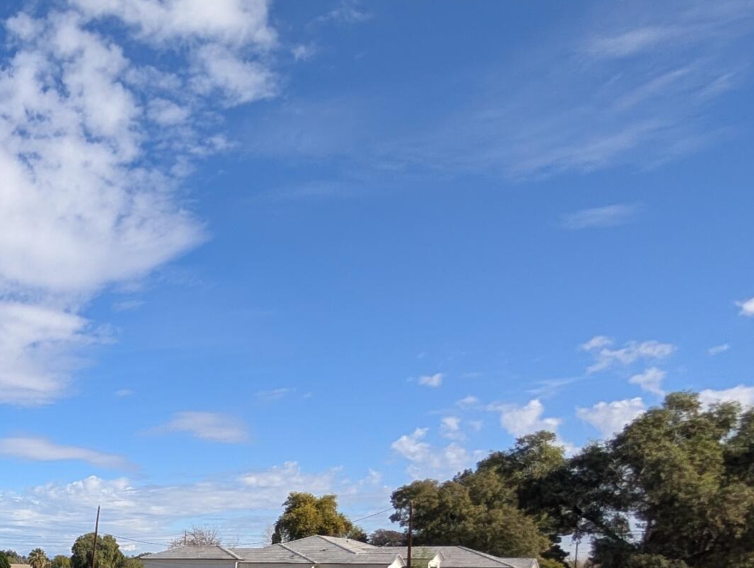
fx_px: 742
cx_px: -221
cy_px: 592
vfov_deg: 36.7
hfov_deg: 36.2
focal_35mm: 34
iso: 52
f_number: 1.7
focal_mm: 2.02
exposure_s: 1/2660
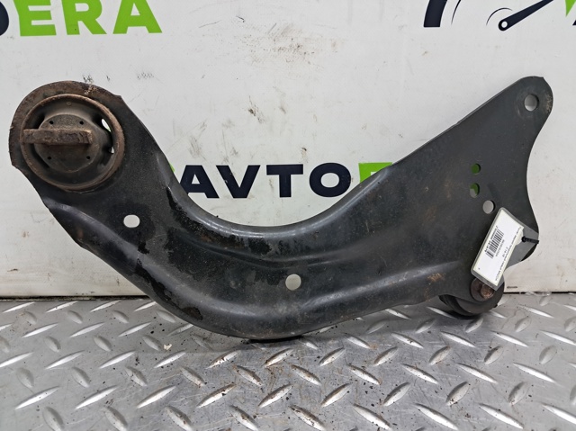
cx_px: 288
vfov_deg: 51.3
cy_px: 216
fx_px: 449
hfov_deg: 65.4
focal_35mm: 27
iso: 160
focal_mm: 4
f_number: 1.8
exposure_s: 1/50
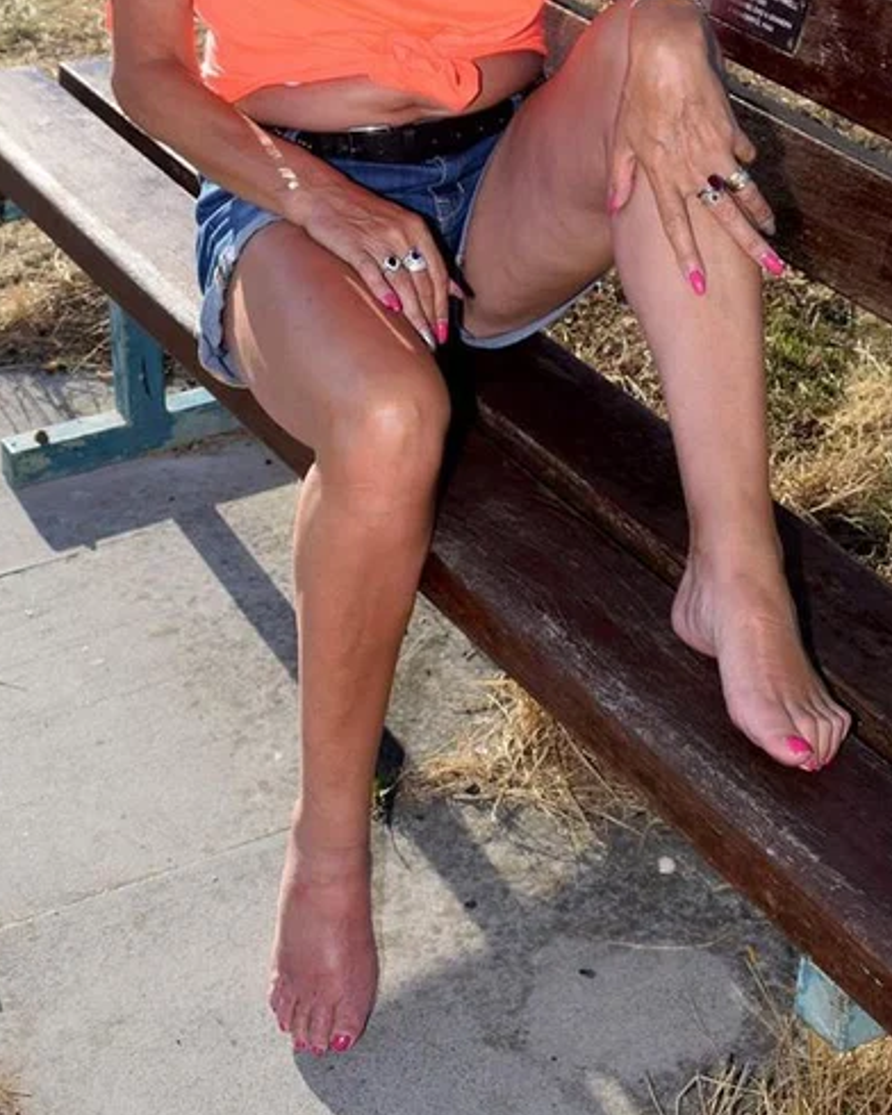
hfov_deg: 20.5
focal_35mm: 75
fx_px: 2470
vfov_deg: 25.0
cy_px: 213
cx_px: 503
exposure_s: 1/200
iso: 100
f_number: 8
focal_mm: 29
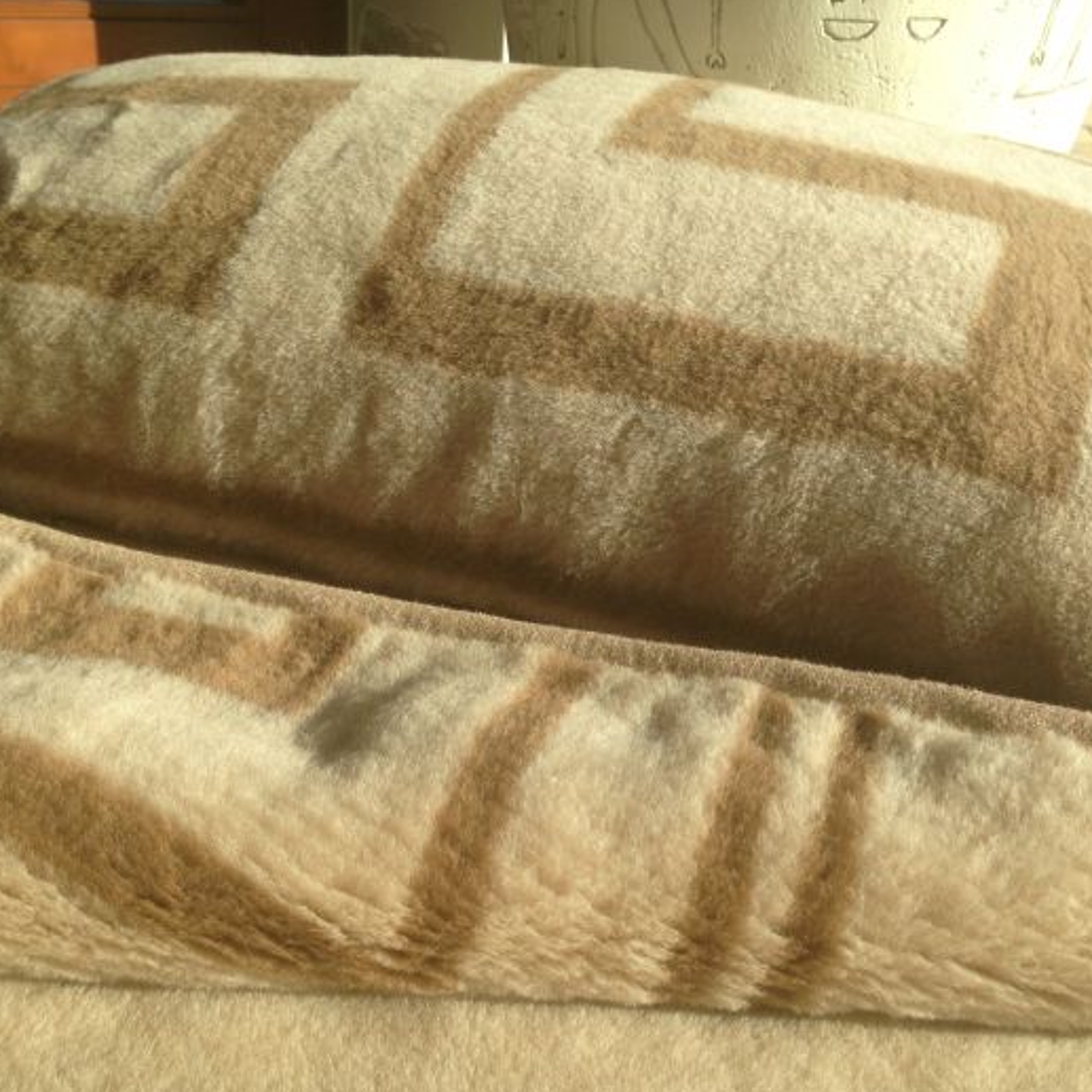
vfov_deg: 41.9
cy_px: 551
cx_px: 531
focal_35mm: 40
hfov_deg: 41.9
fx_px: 1428
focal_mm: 4.13
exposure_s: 1/821
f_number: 2.4
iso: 50
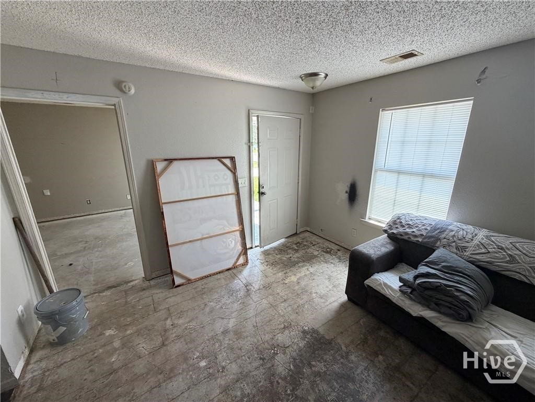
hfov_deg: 102.1
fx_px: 216
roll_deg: +0.0
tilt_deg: -16.1
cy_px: 201
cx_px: 268
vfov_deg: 85.7
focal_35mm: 14
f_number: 2.2
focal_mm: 2.22
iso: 250
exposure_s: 1/121
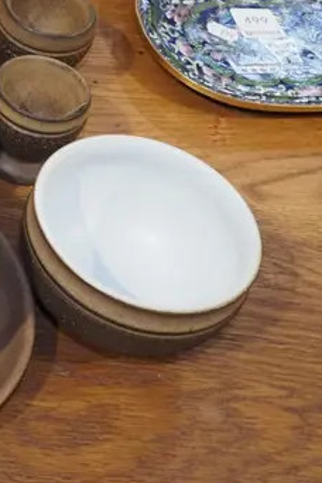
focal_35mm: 81
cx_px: -335
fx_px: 1087
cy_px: 21
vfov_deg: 24.1
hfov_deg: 14.0
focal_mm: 13
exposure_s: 1/60
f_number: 5.6
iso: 2000
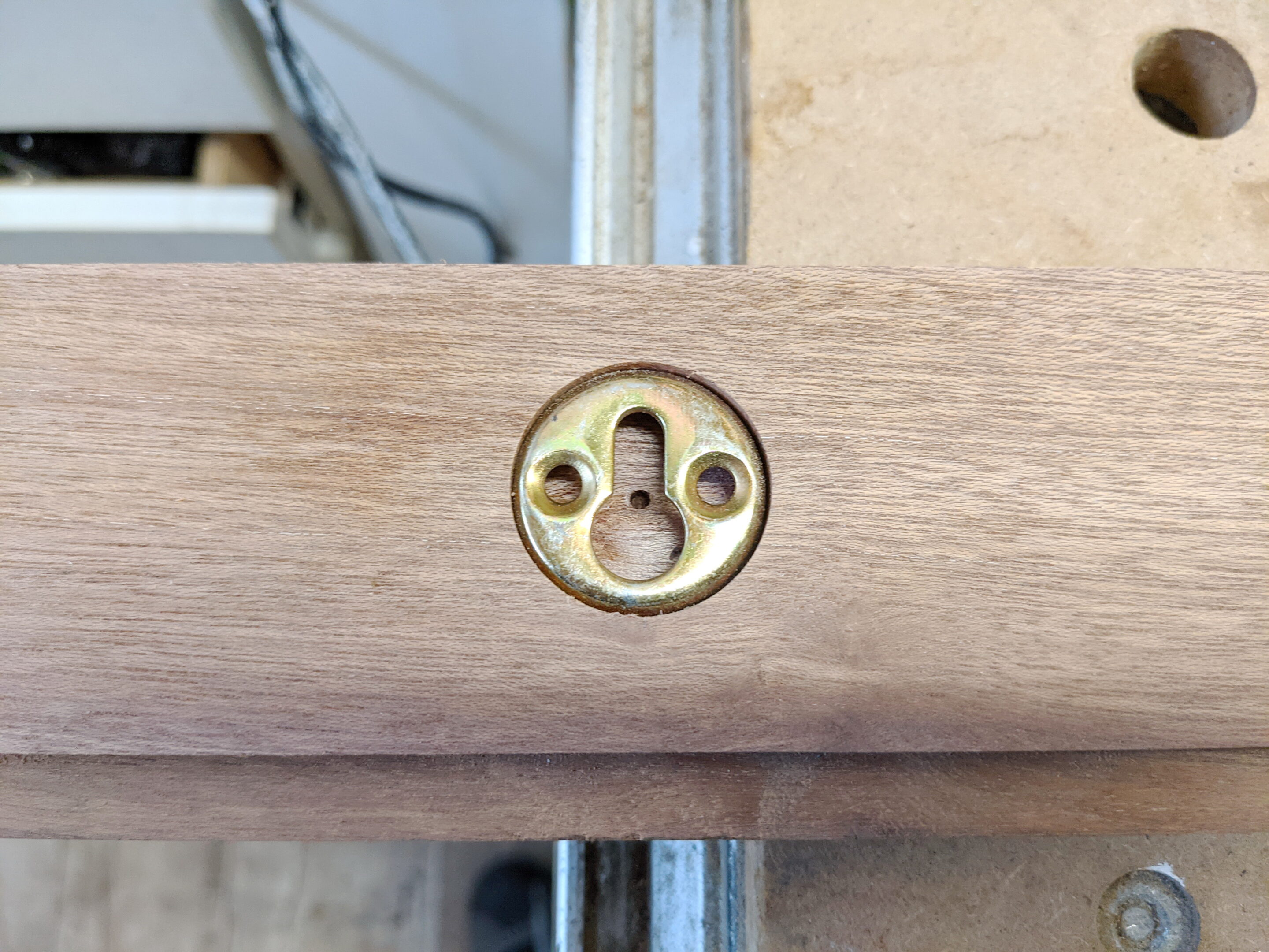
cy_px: 476
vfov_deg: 51.4
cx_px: 634
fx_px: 990
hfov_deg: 65.3
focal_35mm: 27
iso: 118
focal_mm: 4.38
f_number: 1.73
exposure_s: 1/33.3
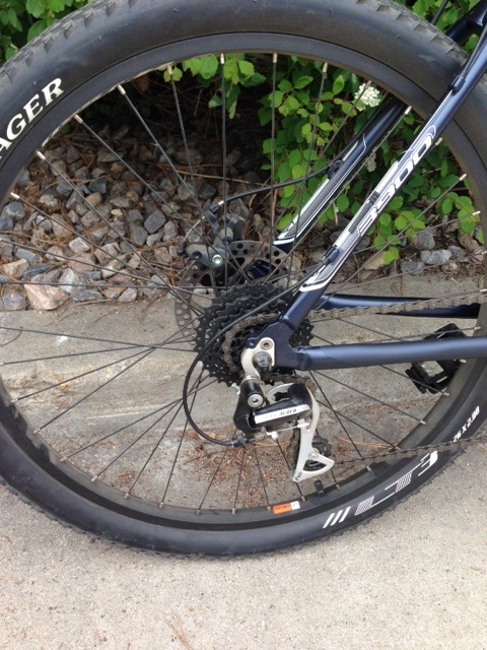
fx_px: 619
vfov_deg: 55.4
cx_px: 244
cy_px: 325
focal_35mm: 33
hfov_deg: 42.9
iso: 80
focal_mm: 4.12
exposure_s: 1/120
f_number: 2.4
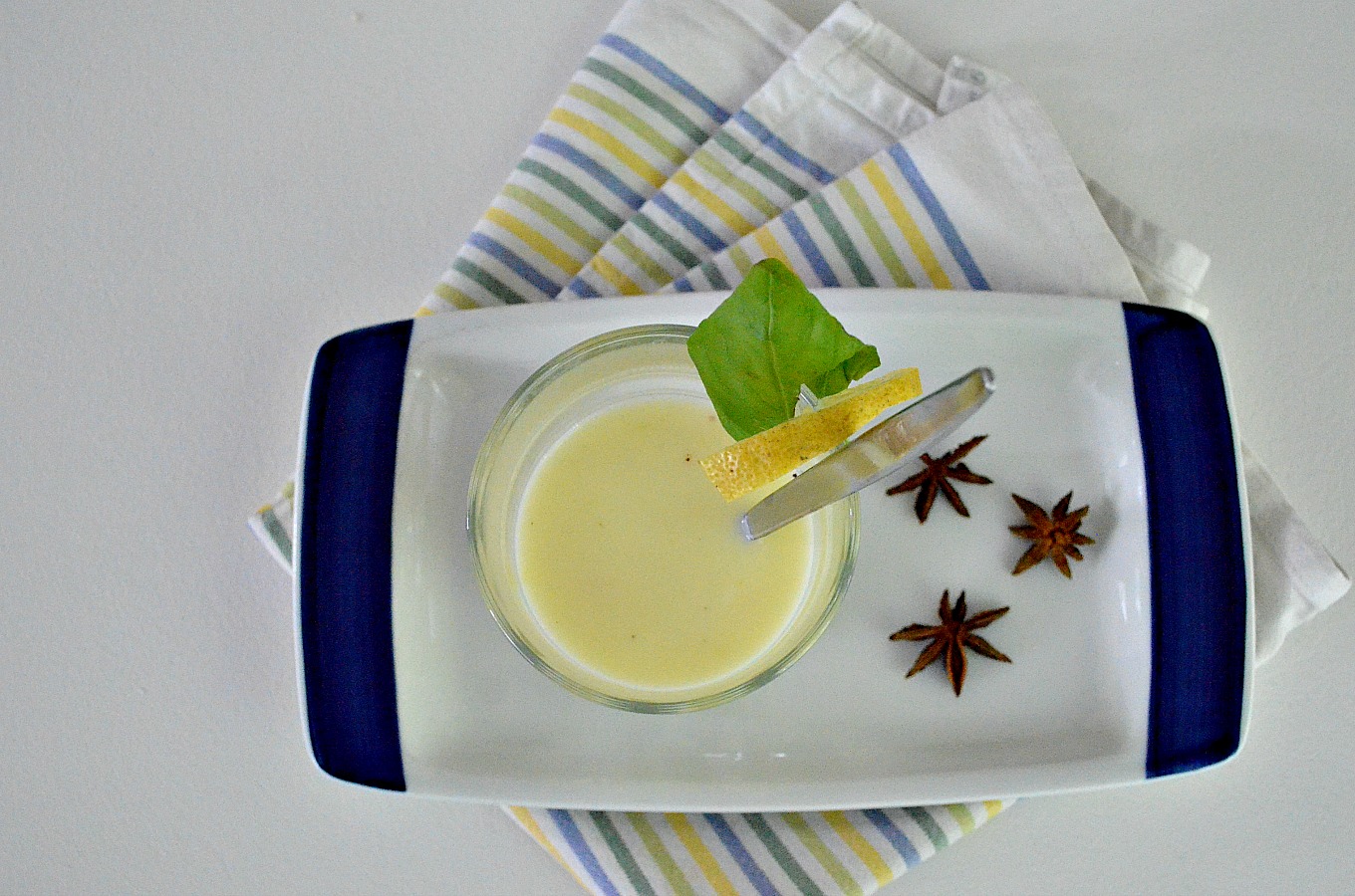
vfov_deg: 27.9
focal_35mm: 48
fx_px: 1802
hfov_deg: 41.2
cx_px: 678
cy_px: 448
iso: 6400
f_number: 4.8
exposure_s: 1/100
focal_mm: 32
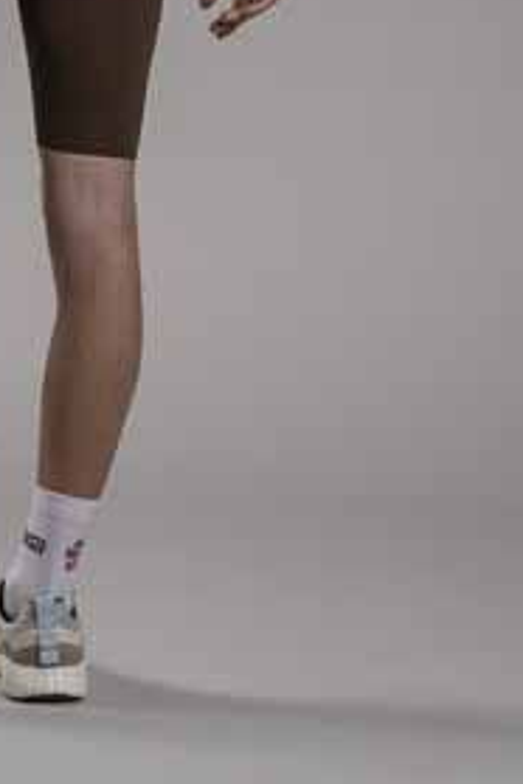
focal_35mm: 240
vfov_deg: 8.5
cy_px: -93
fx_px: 5230
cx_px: 49
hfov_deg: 5.7
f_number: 8
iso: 400
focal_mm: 100
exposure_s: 1/500
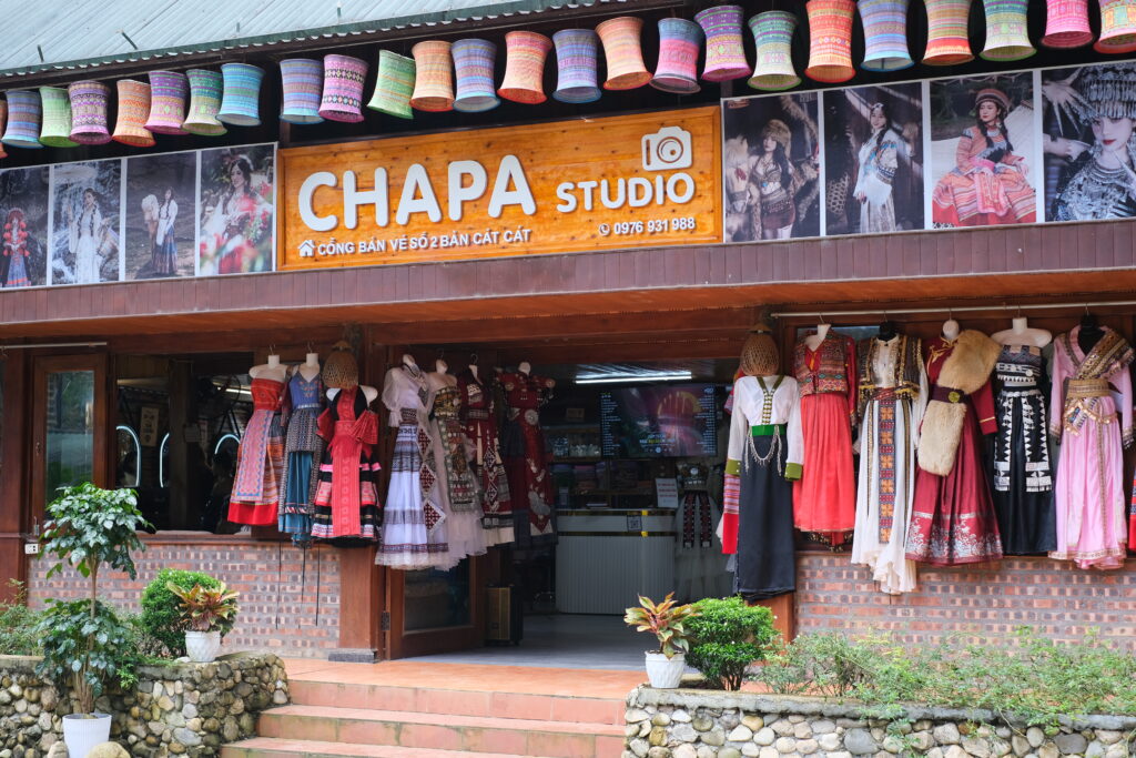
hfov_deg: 37.5
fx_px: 1673
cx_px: 568
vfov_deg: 25.5
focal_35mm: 53
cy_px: 379
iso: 320
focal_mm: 35
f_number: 3.2
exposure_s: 1/420
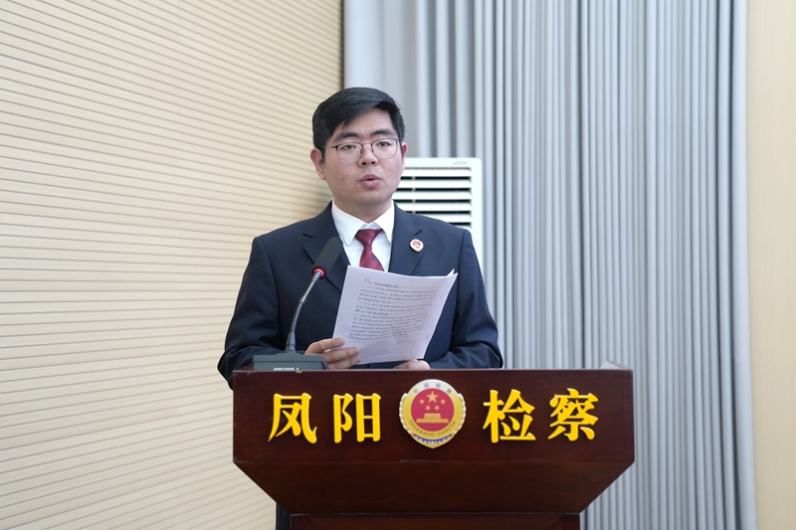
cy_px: 265
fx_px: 1216
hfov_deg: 36.3
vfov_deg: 24.6
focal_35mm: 55
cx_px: 398
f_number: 4
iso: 1600
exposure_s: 1/160
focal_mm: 55
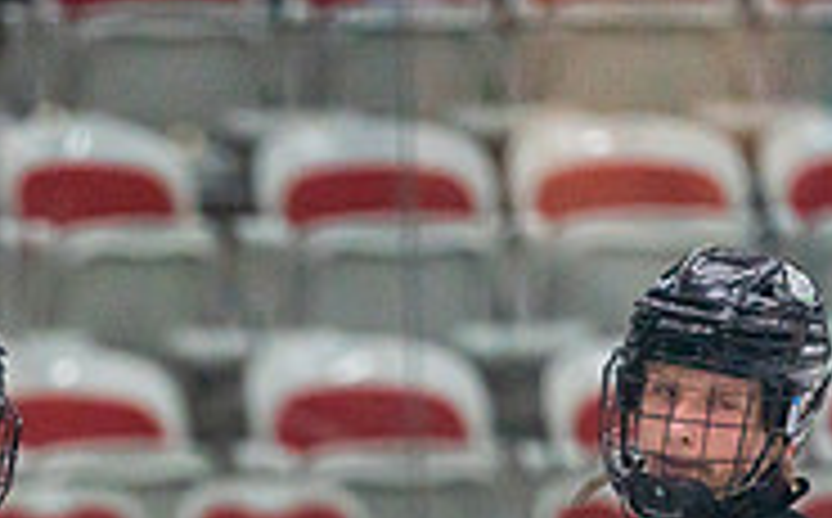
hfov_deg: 3.3
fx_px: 14490
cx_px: 139
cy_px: 786
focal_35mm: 640
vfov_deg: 2.0
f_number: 2.8
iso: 4000
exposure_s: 1/1600
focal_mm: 200
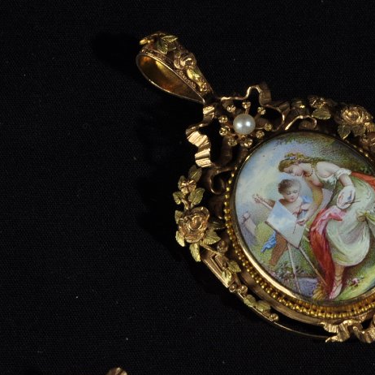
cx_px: 319
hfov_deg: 5.0
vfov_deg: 5.0
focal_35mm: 347
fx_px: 4254
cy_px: 272
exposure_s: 1/100
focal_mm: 105
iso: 200
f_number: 20
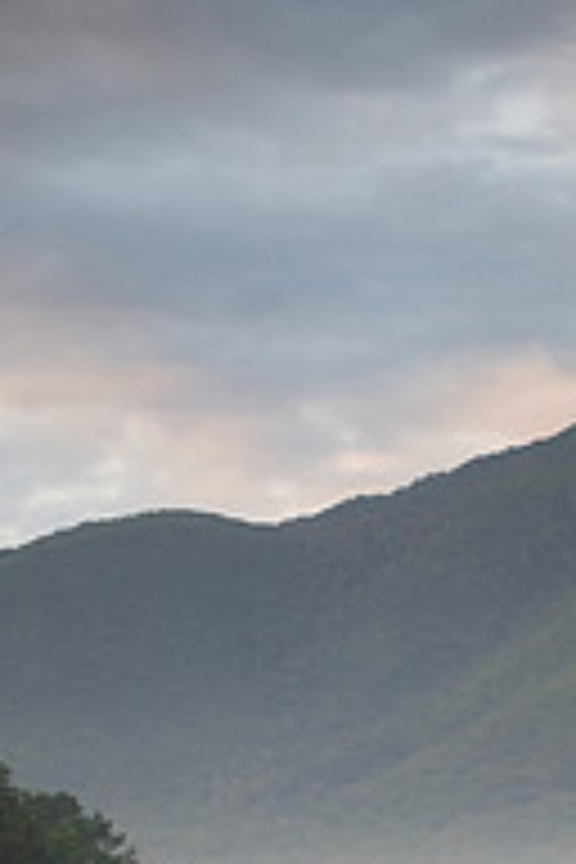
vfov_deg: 12.7
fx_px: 3796
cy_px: 968
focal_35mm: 158
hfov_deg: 8.6
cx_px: 587
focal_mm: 45
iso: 100
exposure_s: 1/10
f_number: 11
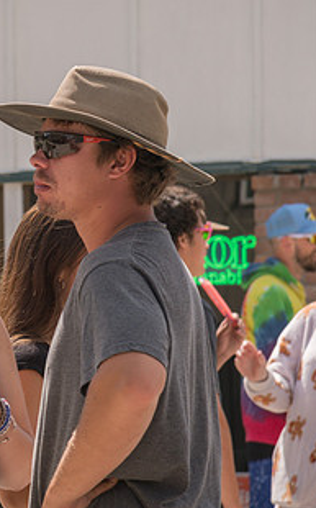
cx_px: -42
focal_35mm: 297
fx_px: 4104
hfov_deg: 4.4
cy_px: 221
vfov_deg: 7.1
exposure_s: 1/320
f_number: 8
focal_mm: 120
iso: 125
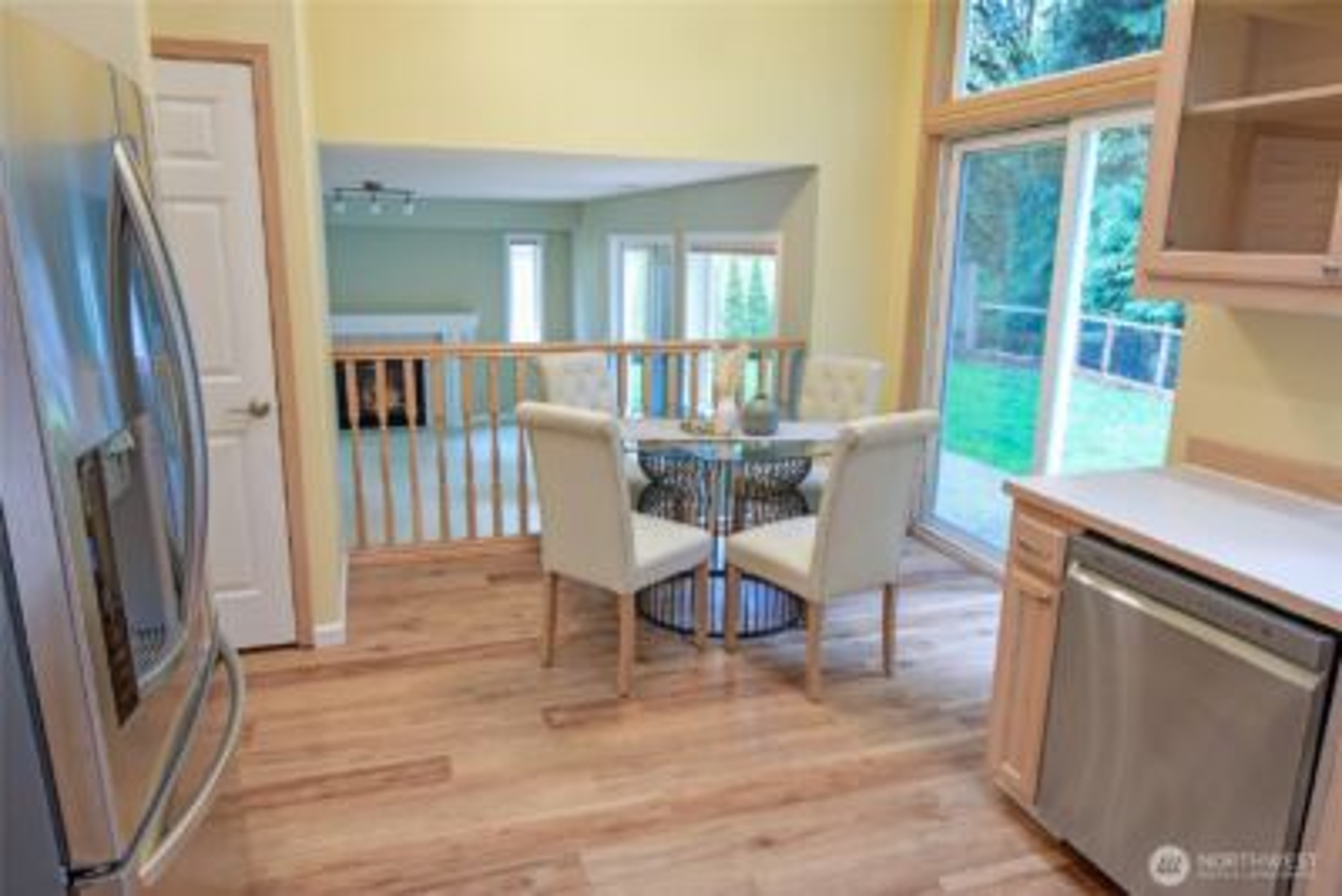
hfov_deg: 77.3
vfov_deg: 56.2
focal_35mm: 22
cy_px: 448
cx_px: 671
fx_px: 839
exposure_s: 1
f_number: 13
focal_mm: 15
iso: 125
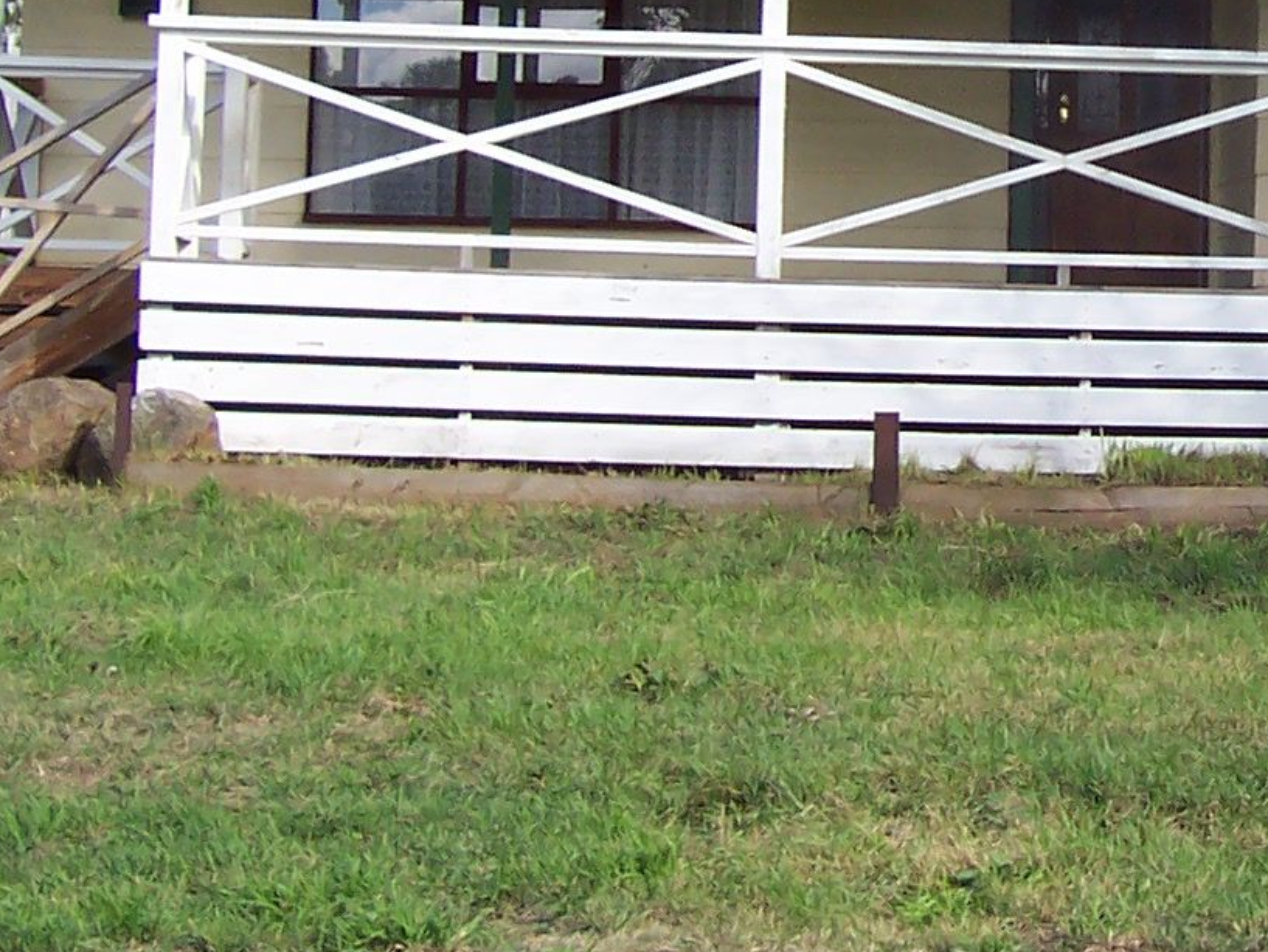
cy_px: -19
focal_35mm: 92
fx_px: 3370
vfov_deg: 15.7
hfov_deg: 20.4
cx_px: 1353
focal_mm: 5.6
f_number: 5.6
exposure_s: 1/180
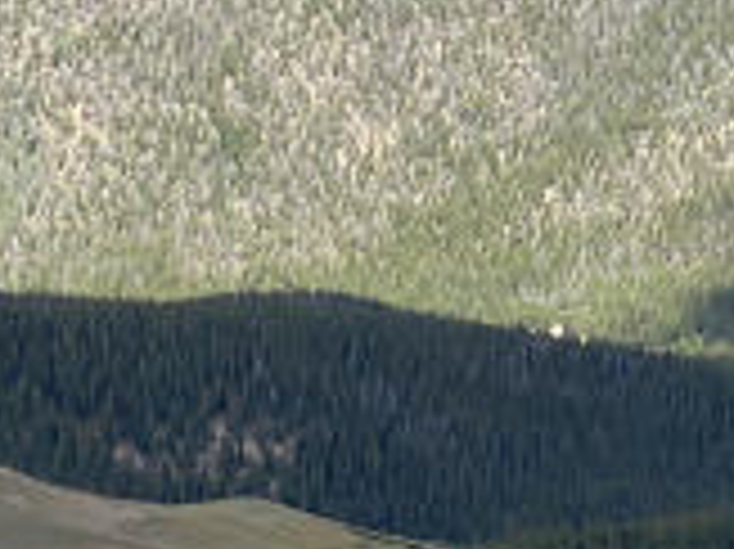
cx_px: 1351
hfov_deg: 9.2
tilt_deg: -14.3
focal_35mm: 204
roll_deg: +0.4
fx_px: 4322
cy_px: 72
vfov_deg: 7.3
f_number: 2
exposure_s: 1/1089
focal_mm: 6
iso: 20
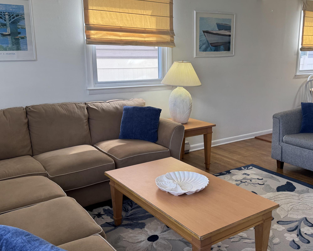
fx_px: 333
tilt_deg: -14.0
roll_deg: -0.7
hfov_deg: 50.1
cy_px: 123
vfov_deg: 41.2
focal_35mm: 36
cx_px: 183
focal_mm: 6.76
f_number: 1.78
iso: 100
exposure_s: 1/120
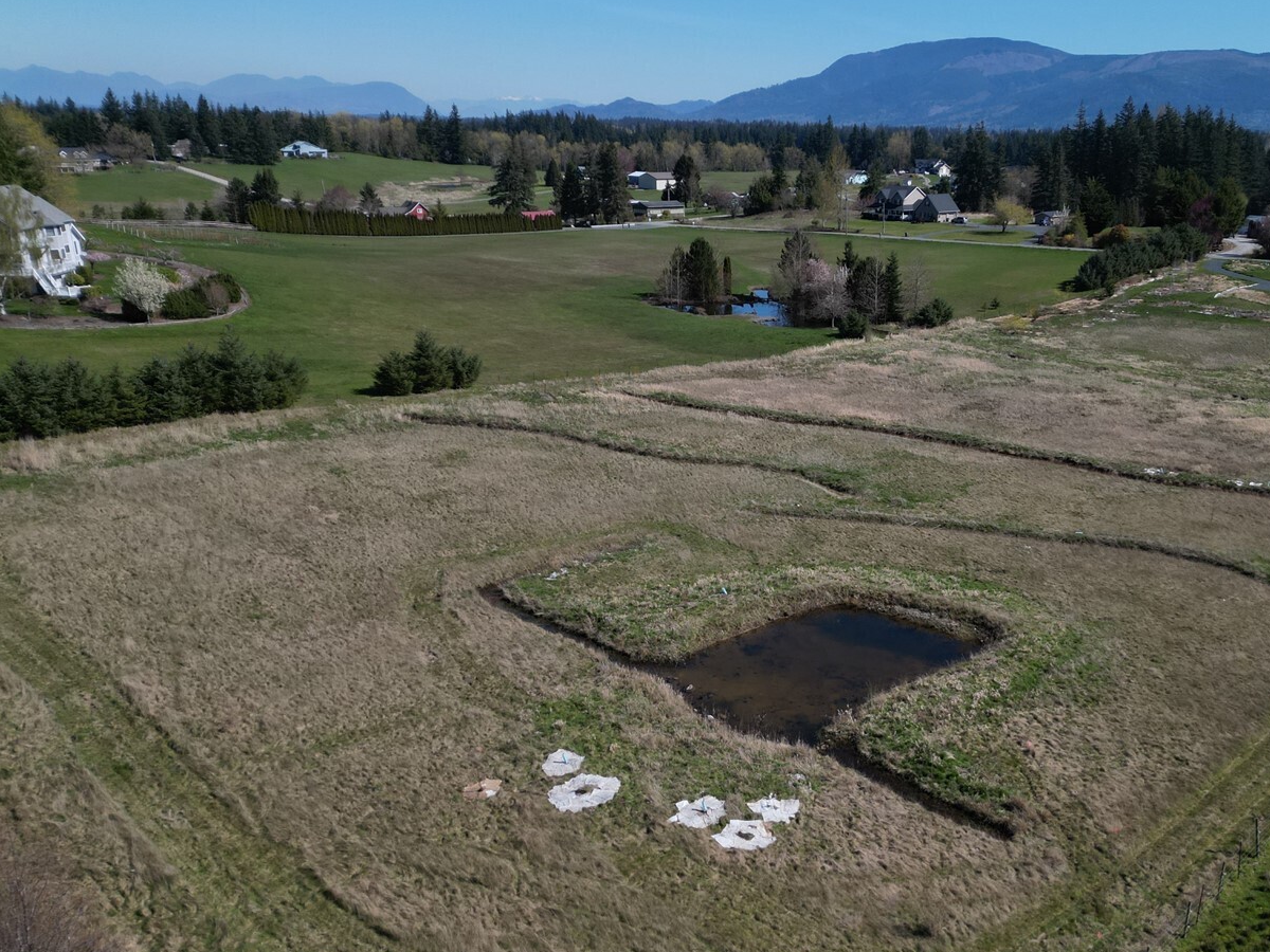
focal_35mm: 32
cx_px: 828
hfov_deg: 55.8
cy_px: 579
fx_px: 1174
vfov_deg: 43.9
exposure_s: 1/4000
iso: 130
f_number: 1.7
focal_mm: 6.72
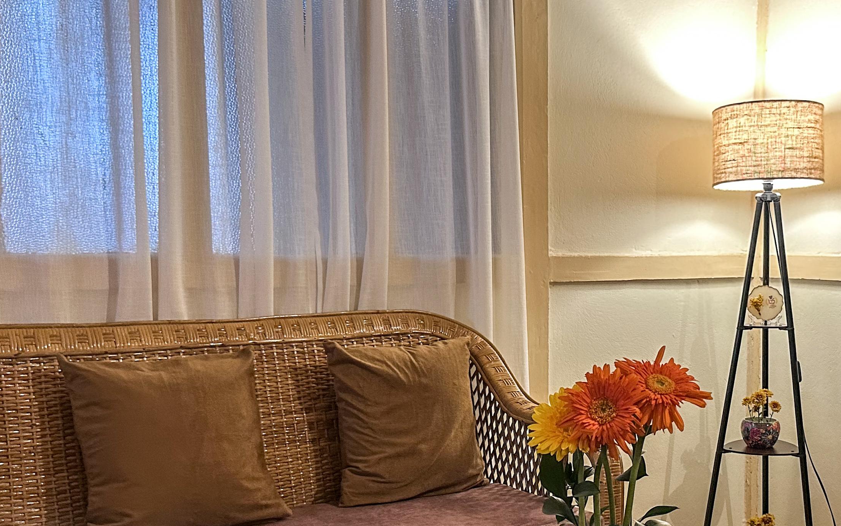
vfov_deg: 27.8
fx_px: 1054
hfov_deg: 42.5
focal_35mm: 46
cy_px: 362
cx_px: 599
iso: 400
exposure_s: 1/50
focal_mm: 6.86
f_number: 1.8
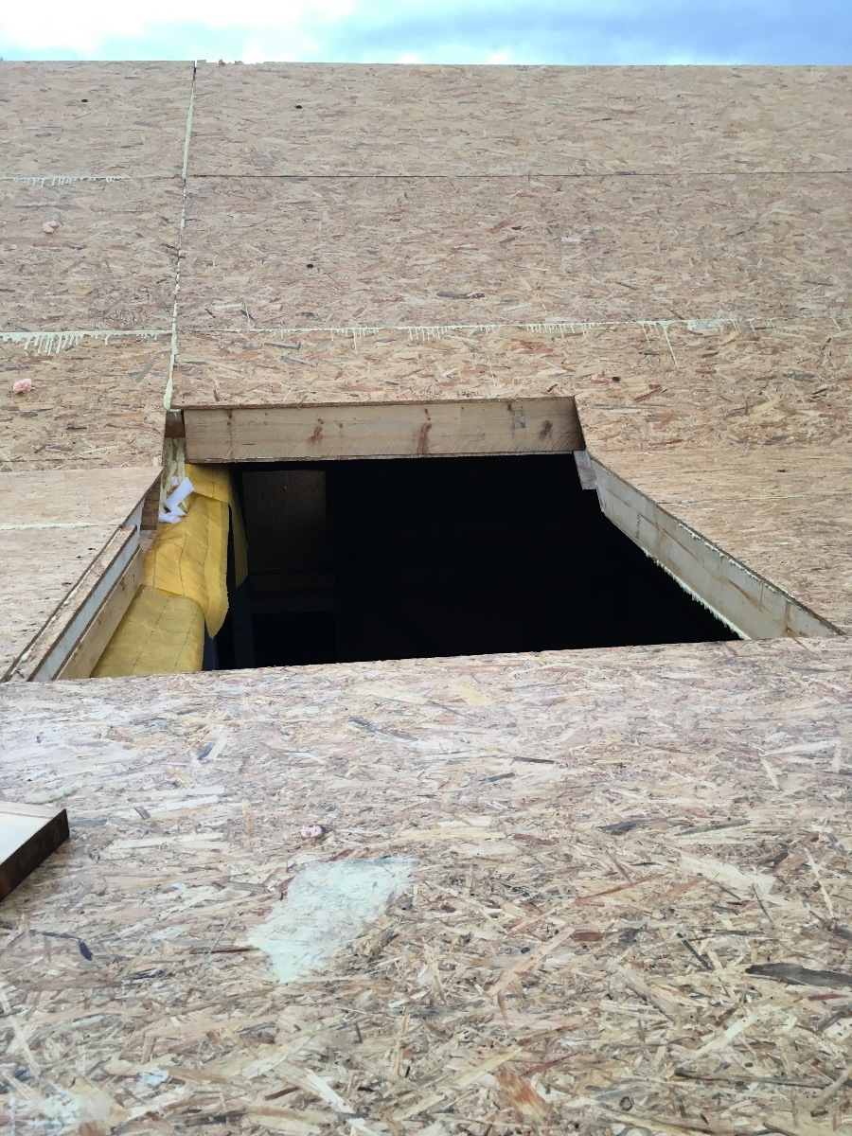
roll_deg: +2.9
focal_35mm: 29
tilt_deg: -17.5
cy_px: 568
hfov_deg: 48.2
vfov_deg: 61.7
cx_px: 426
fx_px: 952
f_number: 2.2
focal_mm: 4.15
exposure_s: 1/33
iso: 32
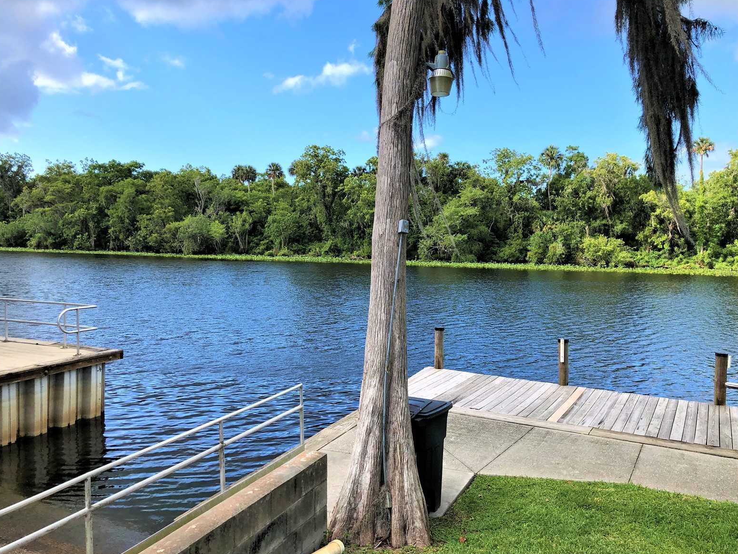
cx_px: 377
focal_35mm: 29
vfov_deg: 48.2
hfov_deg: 61.6
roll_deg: -0.4
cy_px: 272
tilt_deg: -2.4
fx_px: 618
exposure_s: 1/867
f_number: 1.8
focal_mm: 3.99
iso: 20
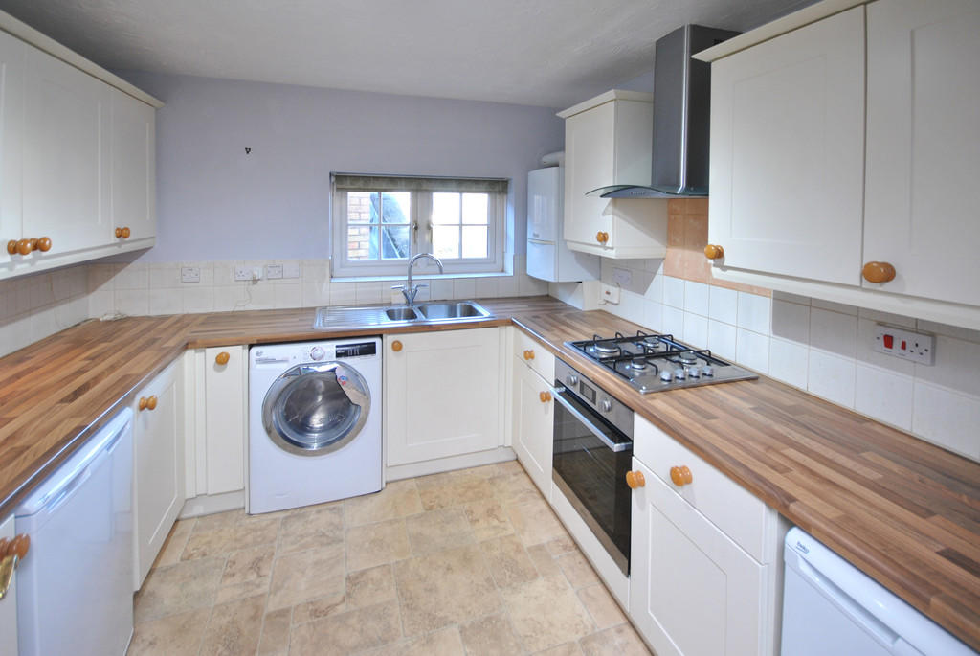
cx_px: 490
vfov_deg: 77.5
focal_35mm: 15
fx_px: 409
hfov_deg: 100.3
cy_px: 328
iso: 360
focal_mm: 10
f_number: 4
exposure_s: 1/30
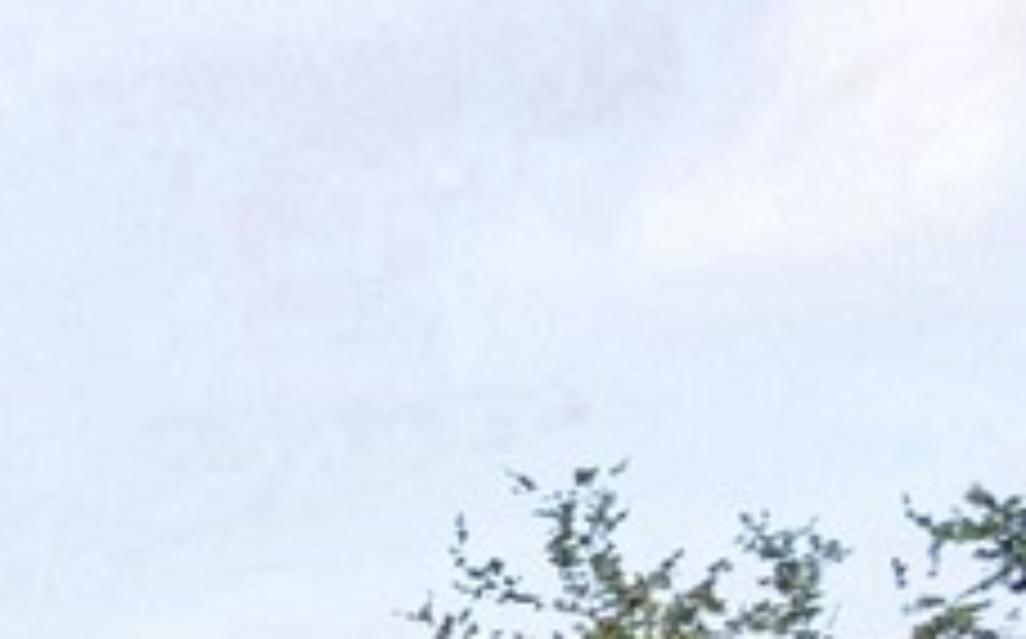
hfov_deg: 9.5
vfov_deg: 9.2
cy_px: 1274
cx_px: -2534
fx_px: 3743
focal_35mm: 134
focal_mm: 9
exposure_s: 1/250
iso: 200
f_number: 6.3
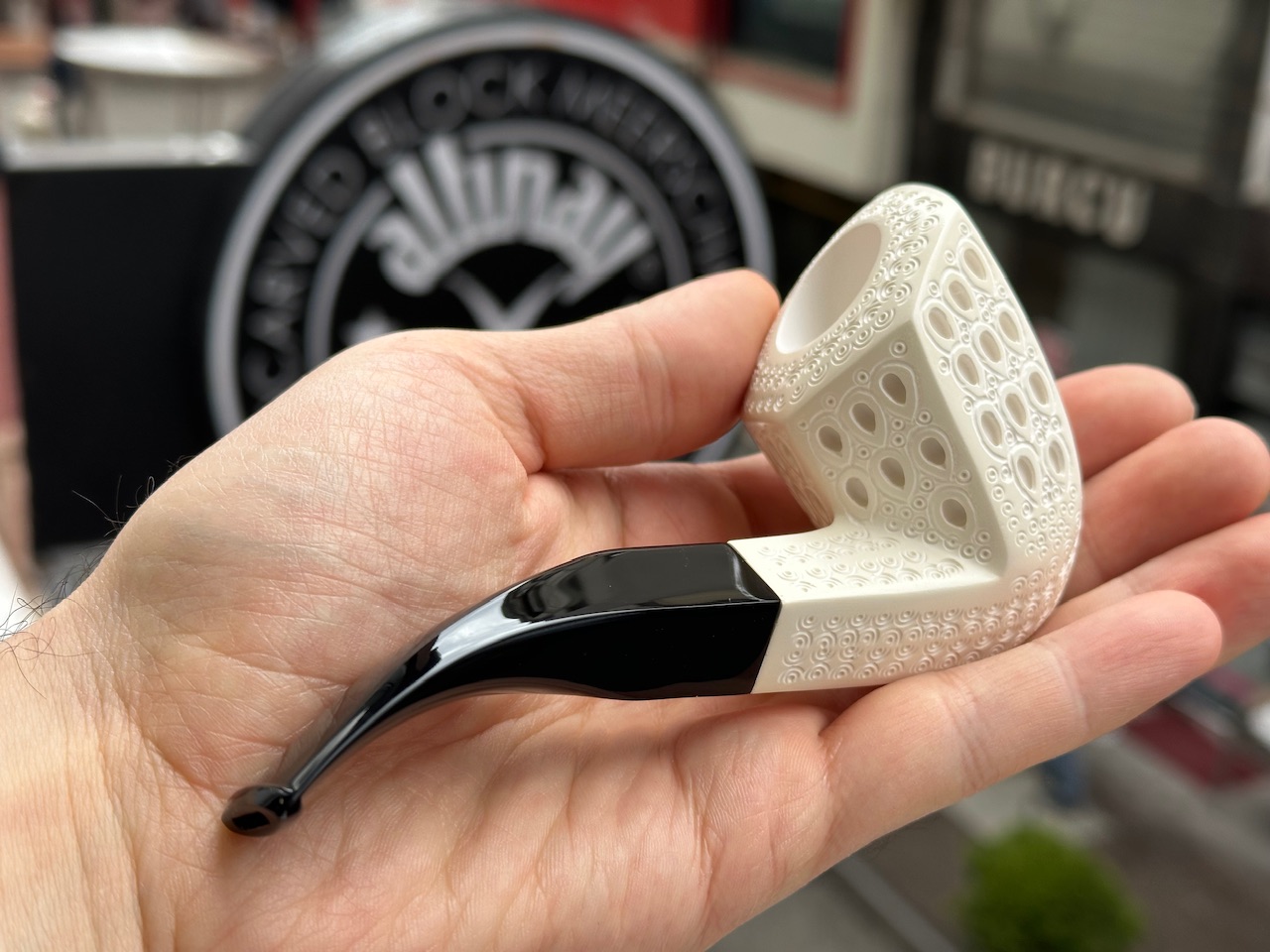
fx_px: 1761
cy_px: 476
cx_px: 635
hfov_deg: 39.7
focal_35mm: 48
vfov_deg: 30.3
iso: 64
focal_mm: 6.86
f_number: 1.78
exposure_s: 1/619
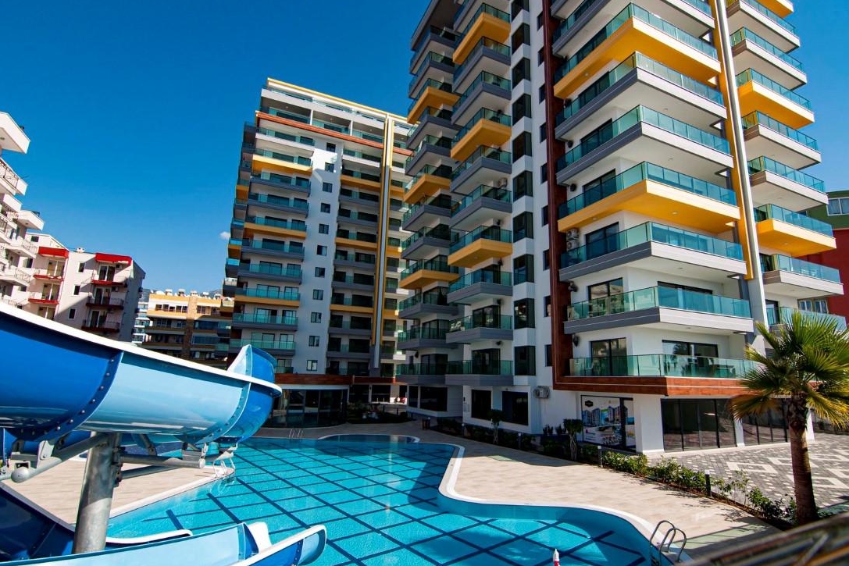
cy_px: 292
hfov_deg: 91.4
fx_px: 413
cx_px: 451
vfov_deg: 68.8
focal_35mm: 18
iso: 220
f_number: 10
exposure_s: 1/250
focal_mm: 11
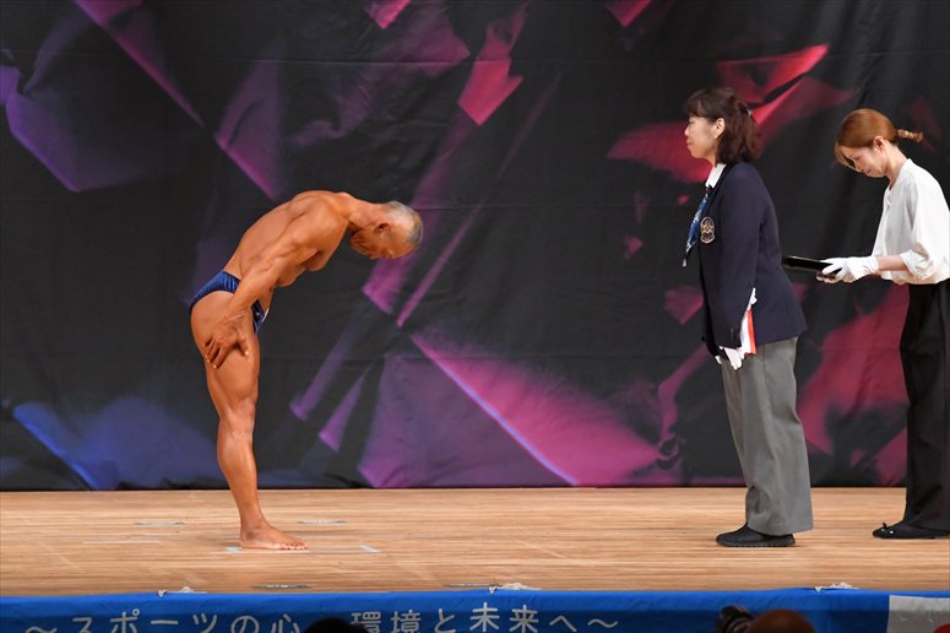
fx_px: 6726
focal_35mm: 255
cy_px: 316
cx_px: 475
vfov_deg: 5.4
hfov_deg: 8.1
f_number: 5.6
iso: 5600
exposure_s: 1/400
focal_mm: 170
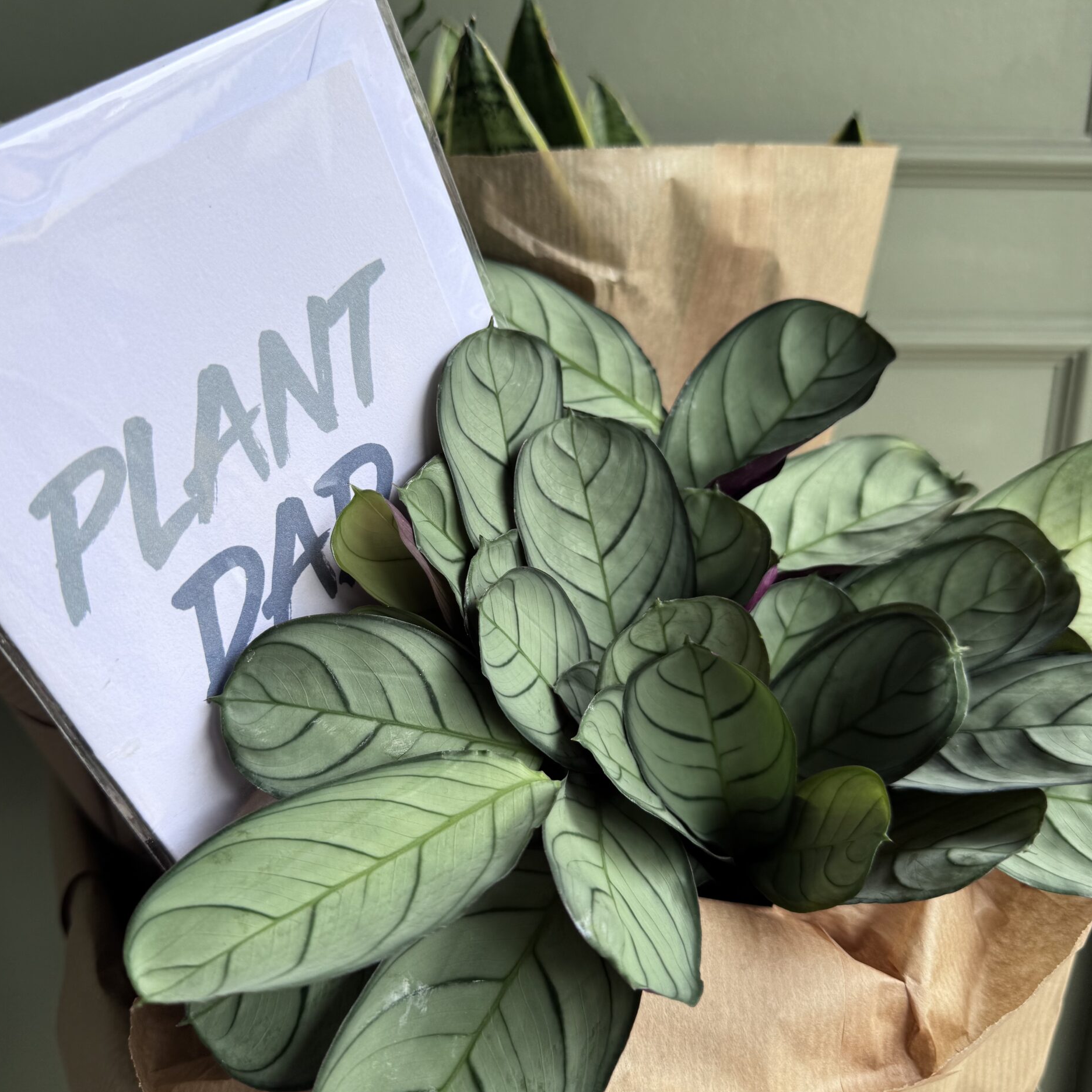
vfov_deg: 55.6
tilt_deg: -17.0
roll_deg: +0.4
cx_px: 534
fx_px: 1035
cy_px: 540
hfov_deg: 55.6
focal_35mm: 29
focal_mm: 6.76
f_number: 1.78
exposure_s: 1/362
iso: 80
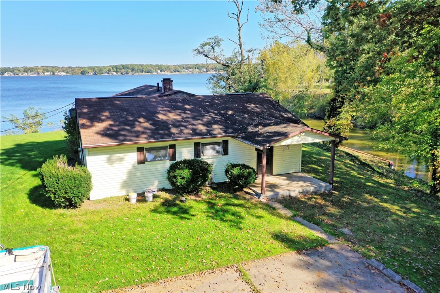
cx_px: 220
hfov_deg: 65.5
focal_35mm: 28
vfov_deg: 46.4
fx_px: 342
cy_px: 146
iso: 100
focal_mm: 10.26
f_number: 5.6
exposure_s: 1/320
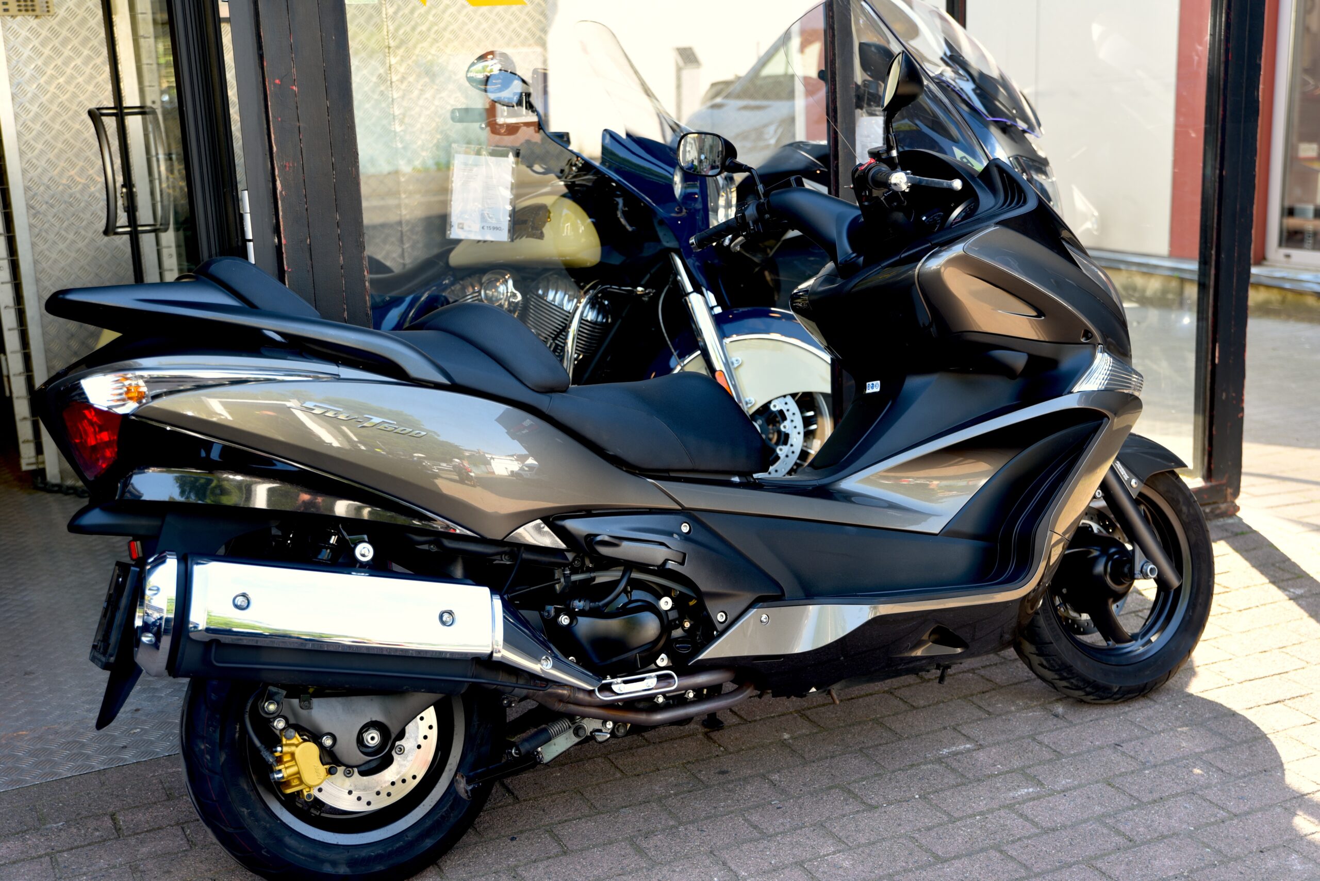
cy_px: 440
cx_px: 660
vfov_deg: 29.3
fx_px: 1687
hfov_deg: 42.7
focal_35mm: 46
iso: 100
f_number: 4
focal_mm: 46
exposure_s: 1/60
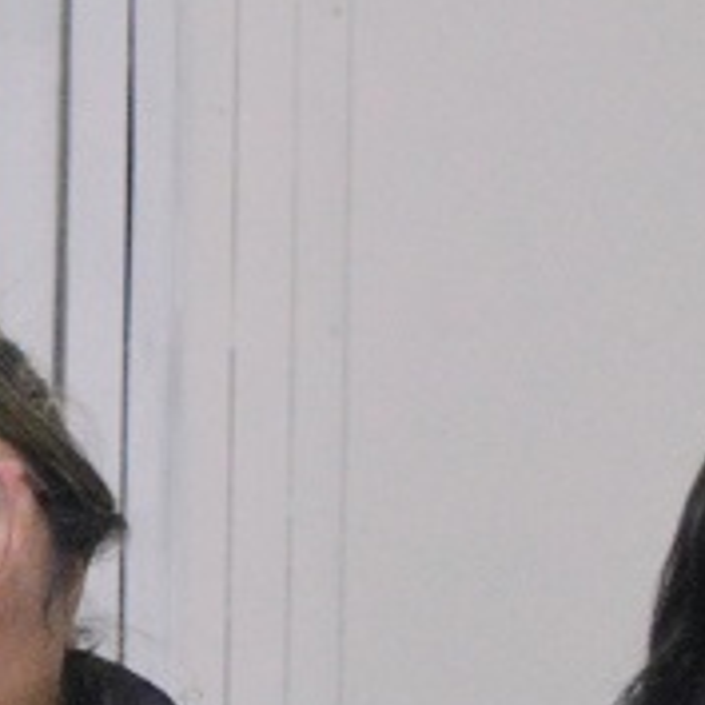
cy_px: 1038
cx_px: -705
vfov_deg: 6.3
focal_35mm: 276
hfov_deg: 6.2
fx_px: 6360
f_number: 4.5
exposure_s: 1/80
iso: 3200
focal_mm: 32
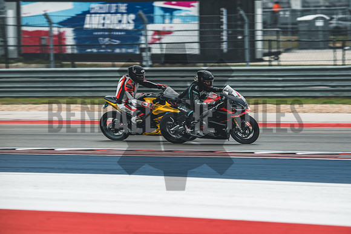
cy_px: 117
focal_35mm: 300
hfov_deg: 6.9
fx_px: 2926
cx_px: 176
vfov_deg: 4.6
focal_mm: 200
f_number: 3.6
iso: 160
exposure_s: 1/250
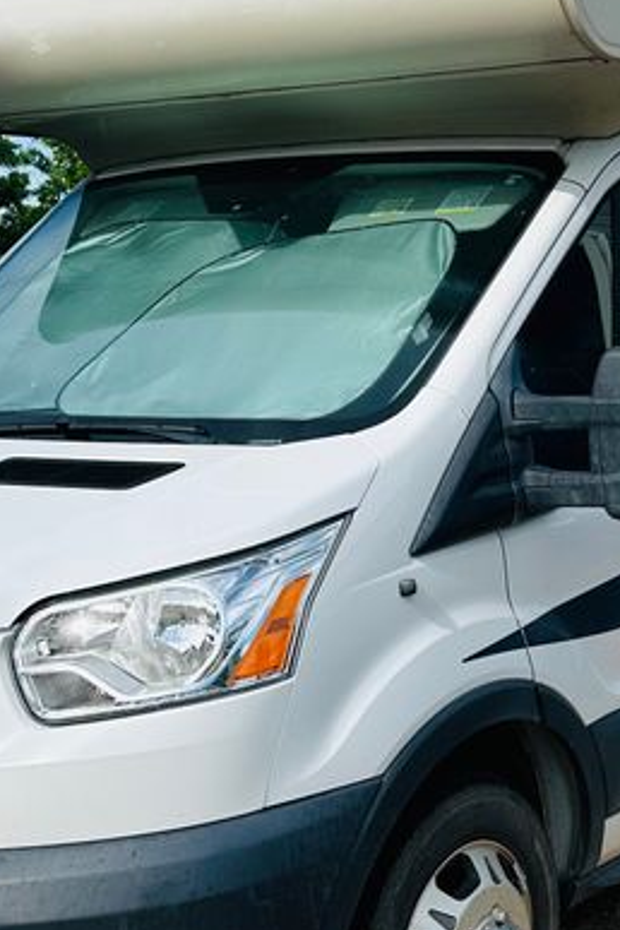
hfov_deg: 20.3
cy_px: 272
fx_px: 1705
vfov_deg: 30.2
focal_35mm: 66
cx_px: 512
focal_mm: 6.86
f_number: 1.78
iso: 80
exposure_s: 1/4348
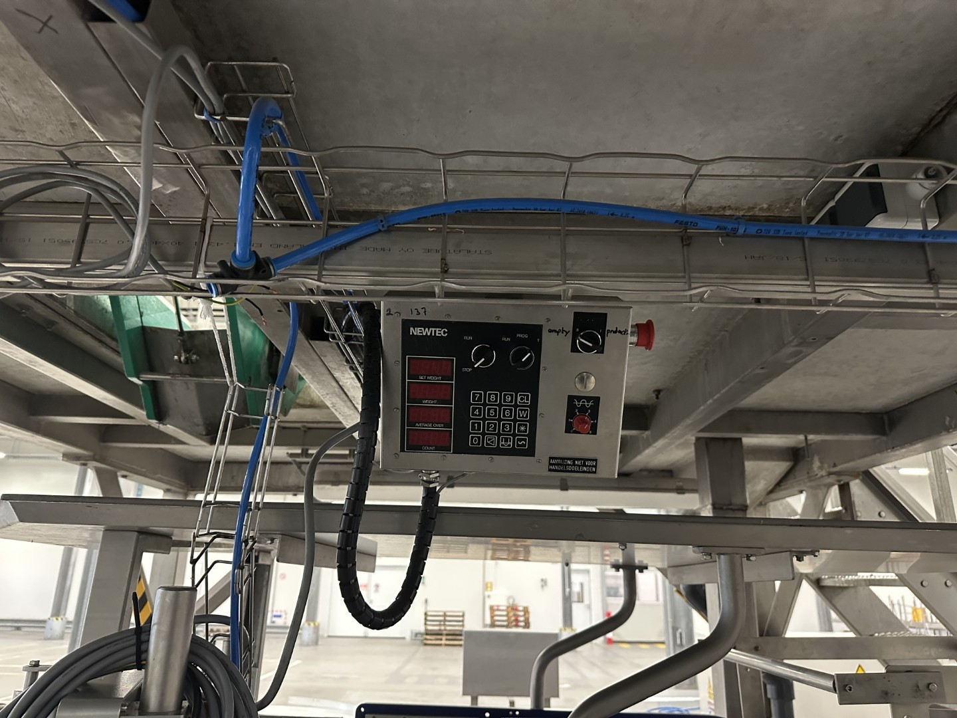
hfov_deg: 71.6
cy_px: 359
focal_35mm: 24
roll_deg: -1.3
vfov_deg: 56.8
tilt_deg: +17.0
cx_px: 478
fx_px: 664
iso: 640
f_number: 1.78
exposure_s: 1/33
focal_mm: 6.86
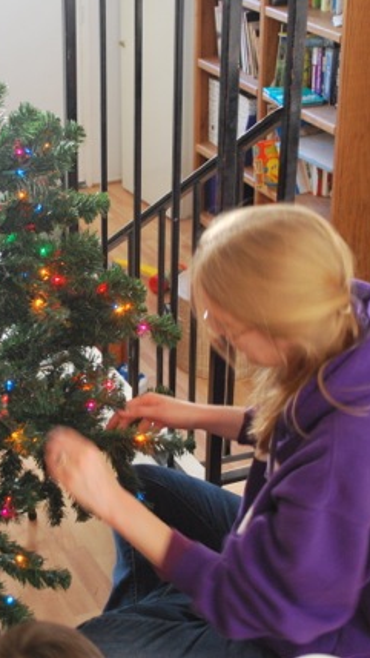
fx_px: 1150
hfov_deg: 18.1
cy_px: 329
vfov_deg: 31.9
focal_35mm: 66
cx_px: 60
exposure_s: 1/20
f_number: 4.5
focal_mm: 28
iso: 800
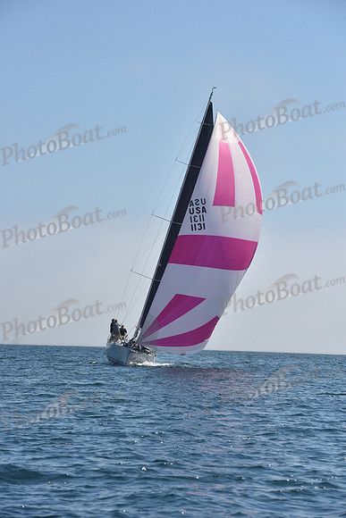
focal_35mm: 140
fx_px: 2017
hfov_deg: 9.8
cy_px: 259
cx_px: 173
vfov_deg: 14.7
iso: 320
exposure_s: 1/1600
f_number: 9
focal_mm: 140
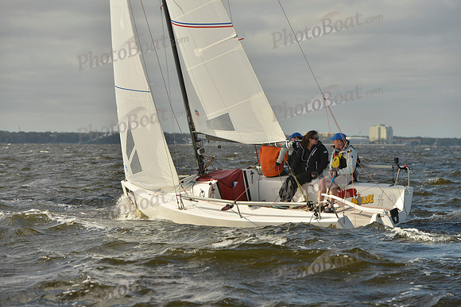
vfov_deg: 9.2
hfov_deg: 13.7
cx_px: 230
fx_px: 1921
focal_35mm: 150
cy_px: 154
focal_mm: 150
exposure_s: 1/1250
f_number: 8
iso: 200
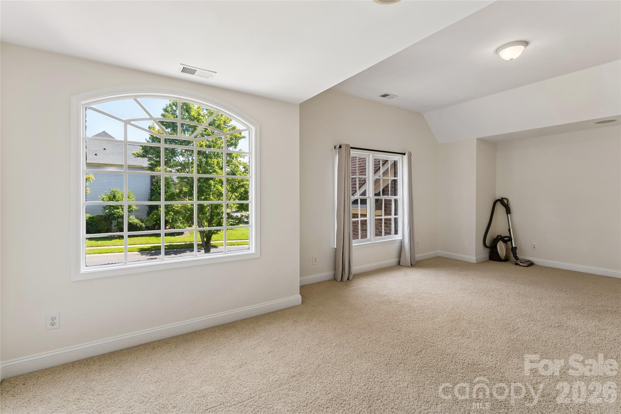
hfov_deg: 96.4
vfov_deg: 73.4
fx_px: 278
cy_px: 207
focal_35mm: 16
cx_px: 310
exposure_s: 1/25
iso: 400
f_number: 13
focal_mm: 16.1
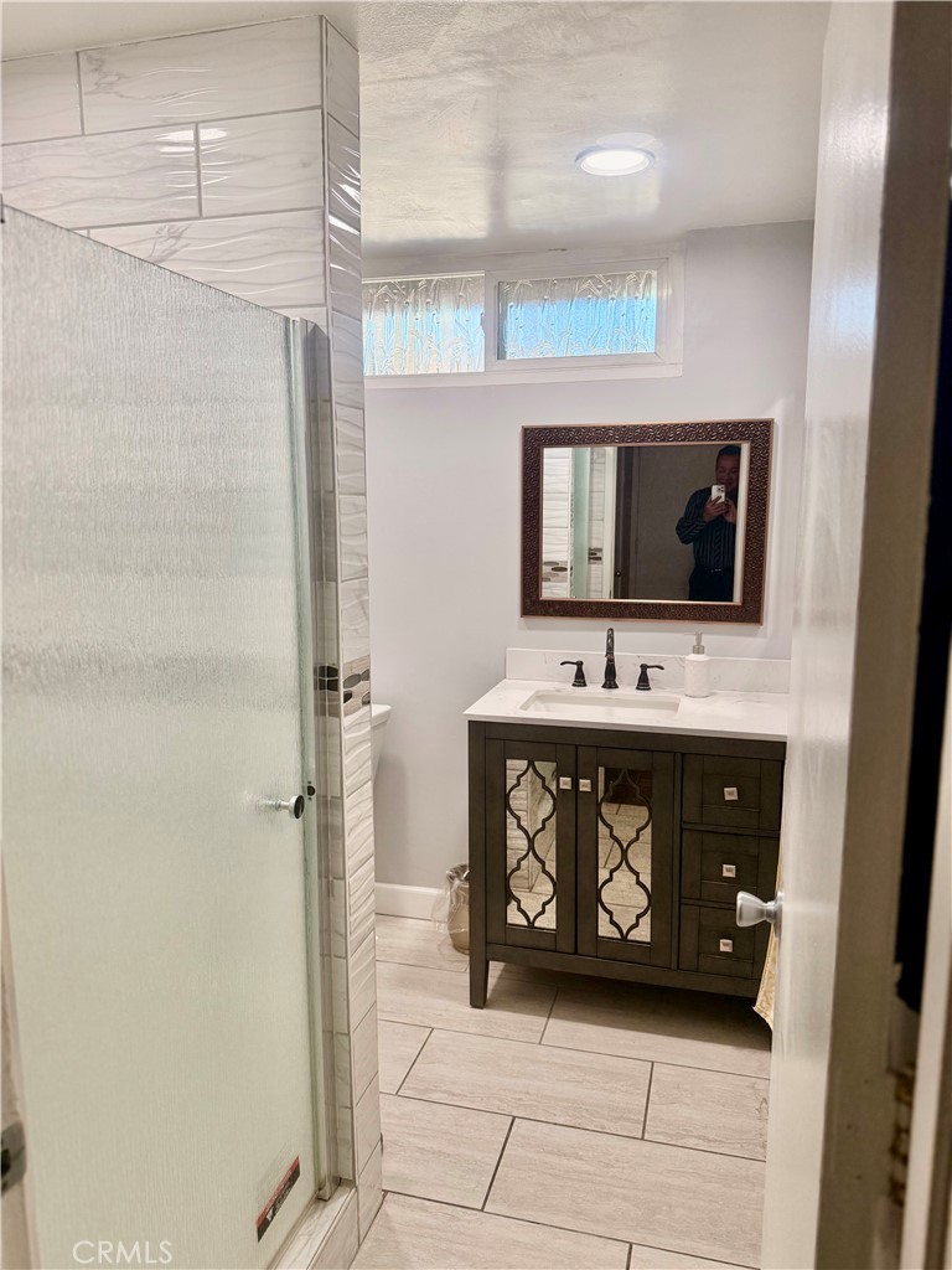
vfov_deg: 71.6
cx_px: 476
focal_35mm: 24
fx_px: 880
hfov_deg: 56.8
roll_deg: -0.3
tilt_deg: -9.1
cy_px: 635
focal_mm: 6.76
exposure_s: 1/211
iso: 160
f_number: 1.78
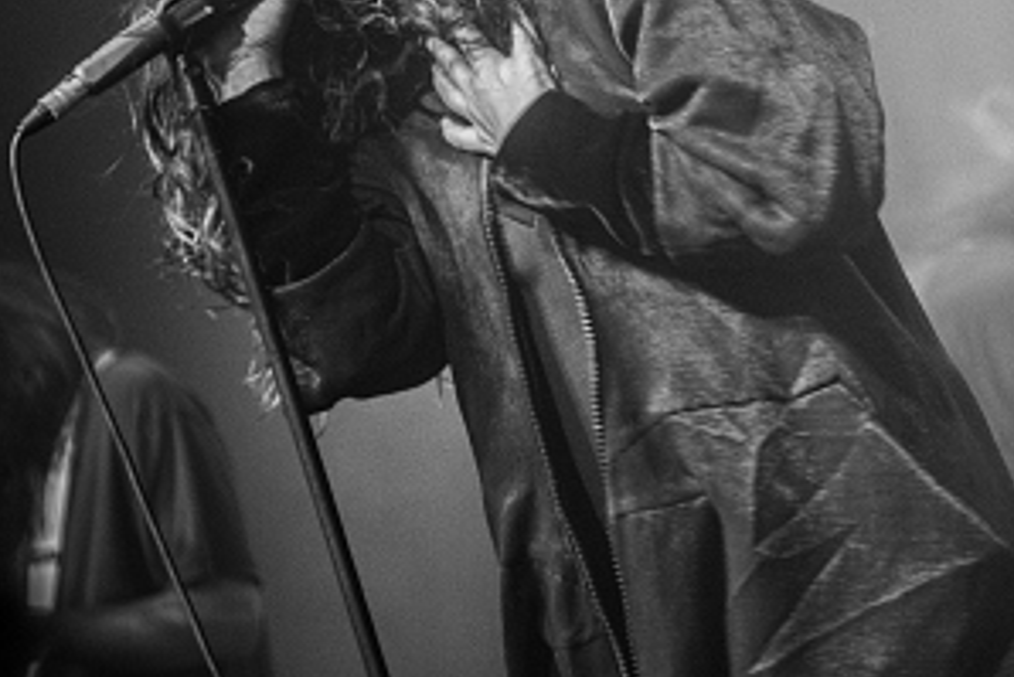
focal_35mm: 169
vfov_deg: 8.1
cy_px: 111
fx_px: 4762
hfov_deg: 12.1
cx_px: 909
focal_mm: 70
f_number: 2.8
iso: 250
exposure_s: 1/125
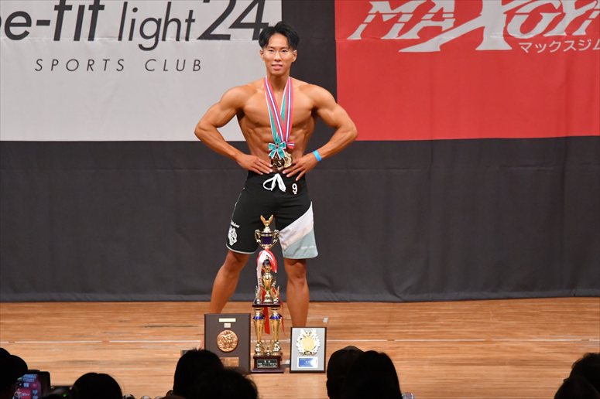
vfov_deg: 5.1
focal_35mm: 270
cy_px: 200
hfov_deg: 7.6
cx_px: 300
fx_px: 4498
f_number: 5.6
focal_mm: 180
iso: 7200
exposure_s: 1/400
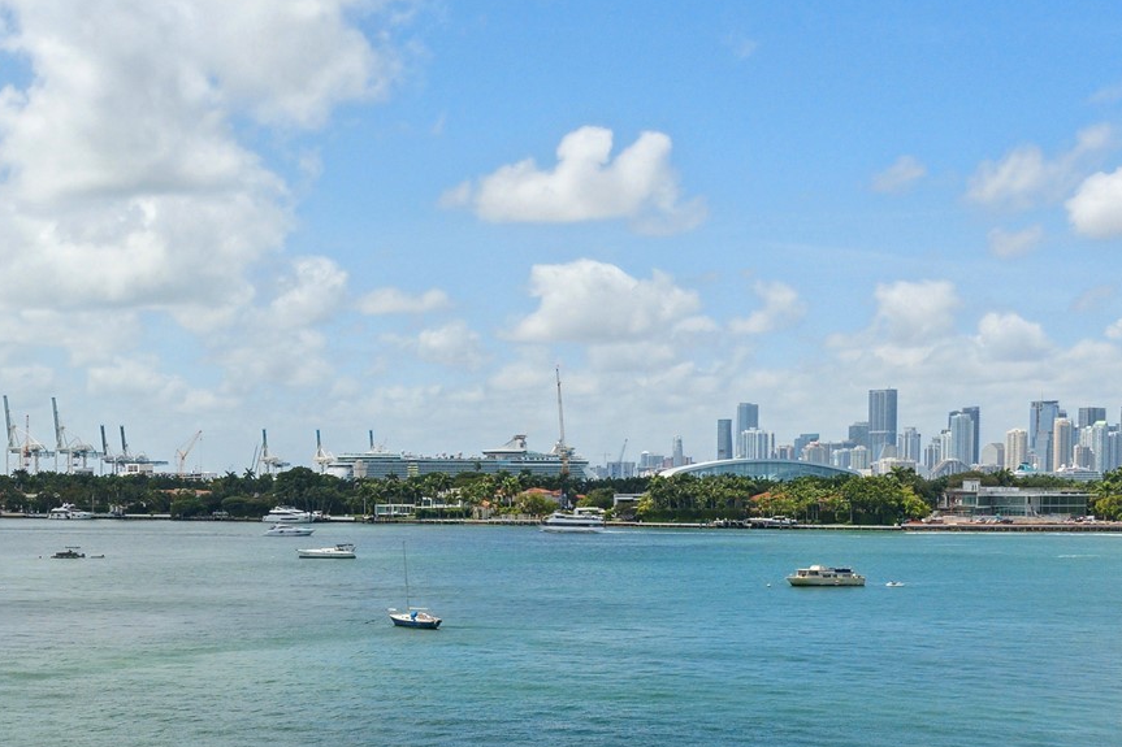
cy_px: 562
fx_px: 1838
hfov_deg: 32.6
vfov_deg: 22.8
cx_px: 154
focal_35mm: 59
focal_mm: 20
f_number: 8
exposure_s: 1/3200
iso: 640
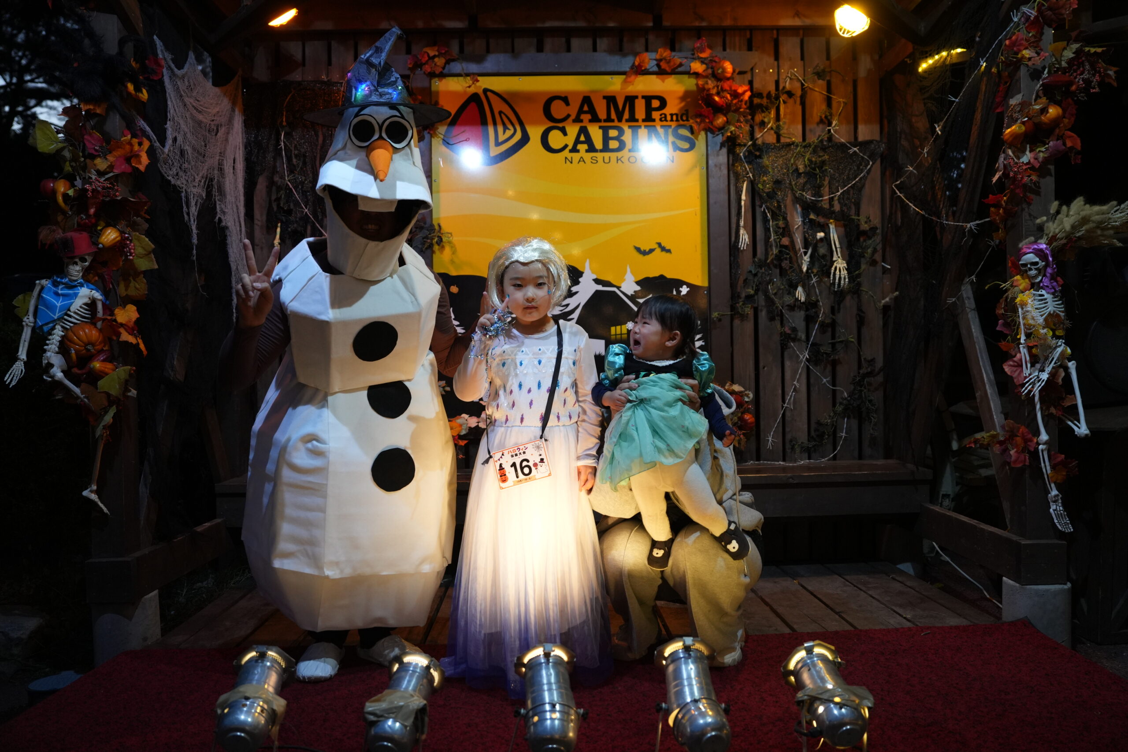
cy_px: 376
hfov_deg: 69.4
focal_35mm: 26
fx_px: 815
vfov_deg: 49.6
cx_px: 564
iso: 2500
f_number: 3.2
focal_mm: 26
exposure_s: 1/250
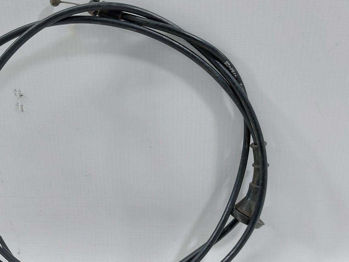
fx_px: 343
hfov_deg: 53.0
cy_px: 148
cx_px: 120
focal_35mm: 34
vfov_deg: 41.7
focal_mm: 5.23
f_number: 1.8
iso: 80
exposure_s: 1/50
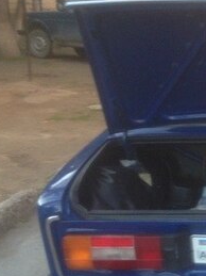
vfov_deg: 23.2
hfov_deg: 15.9
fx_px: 667
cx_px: 320
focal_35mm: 84
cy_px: 192
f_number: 2.4
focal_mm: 4.12
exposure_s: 1/60
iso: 64
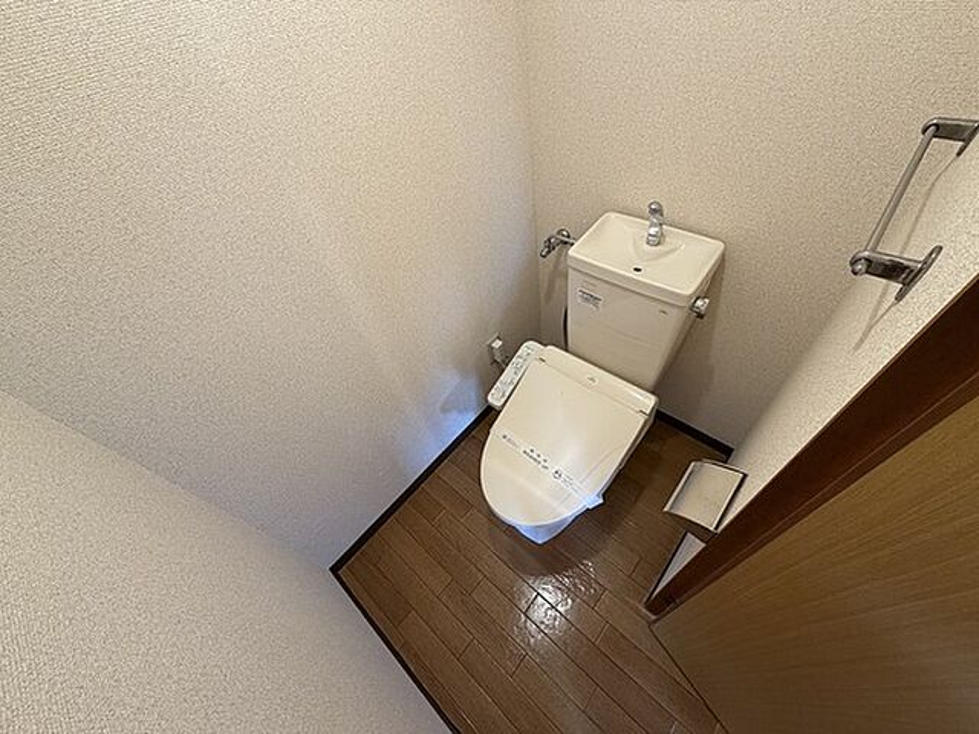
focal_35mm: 14
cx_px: 490
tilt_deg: -49.5
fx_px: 396
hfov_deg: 102.1
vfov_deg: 85.7
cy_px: 367
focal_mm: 2.22
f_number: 2.2
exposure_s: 1/60
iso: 250
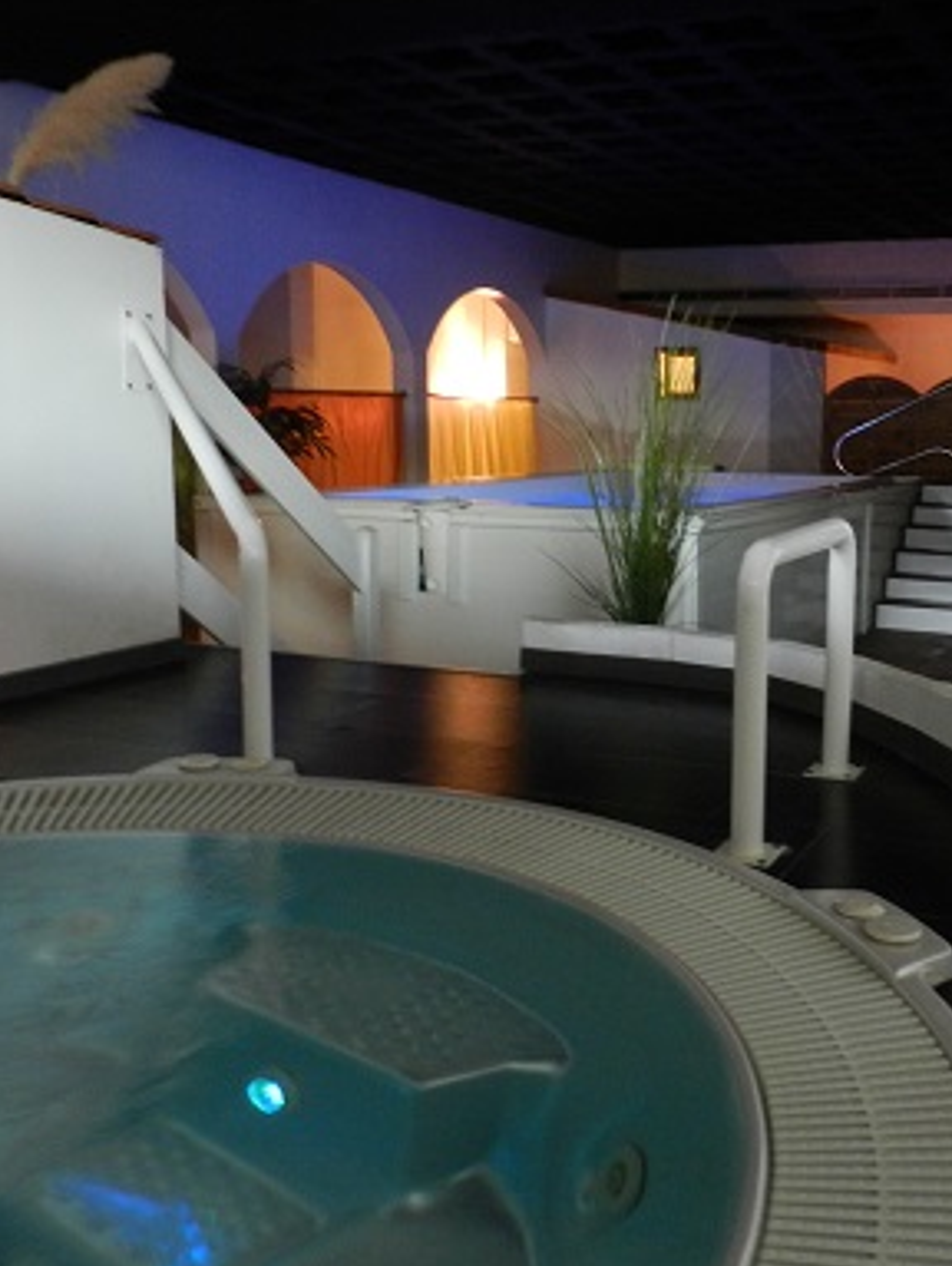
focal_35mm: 36
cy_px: 615
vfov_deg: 51.3
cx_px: 688
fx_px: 1318
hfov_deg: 38.9
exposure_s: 1/2
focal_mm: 4
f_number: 3.4
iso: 400
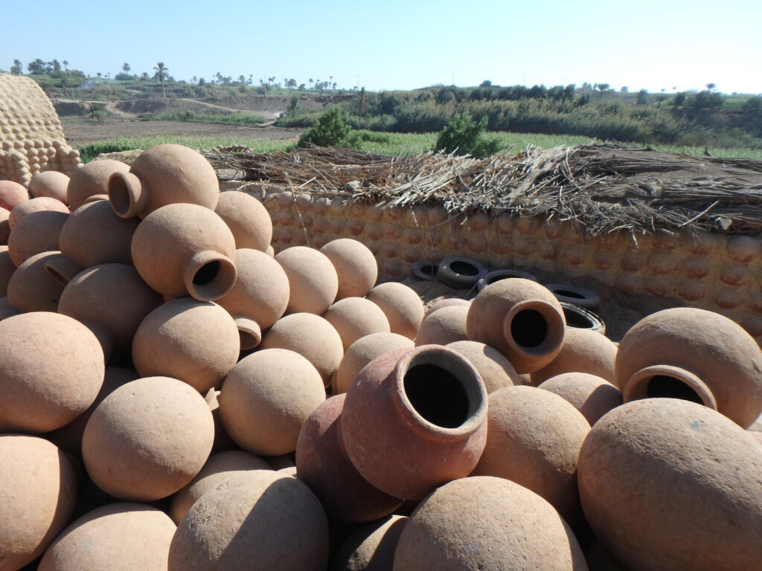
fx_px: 462
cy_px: 286
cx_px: 381
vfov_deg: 63.4
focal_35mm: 21
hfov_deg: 79.0
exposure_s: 1/1000
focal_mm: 3.7
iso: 125
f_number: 3.5
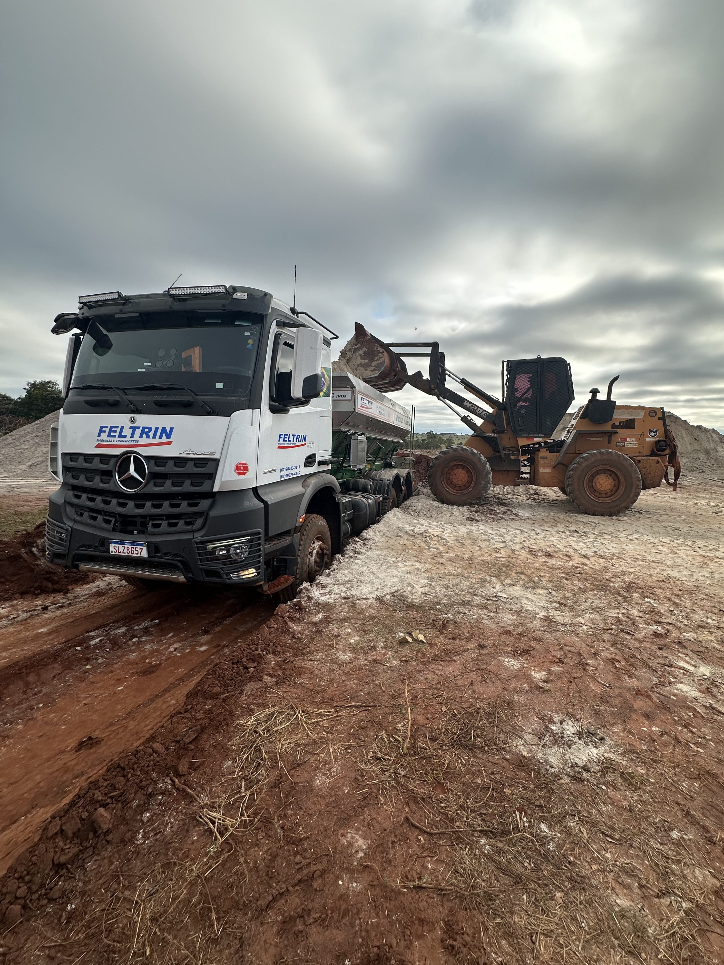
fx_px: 418
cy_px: 461
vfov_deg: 98.1
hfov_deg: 81.6
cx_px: 385
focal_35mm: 15
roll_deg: -1.3
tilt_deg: -2.7
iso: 50
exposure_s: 1/2564
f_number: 2.2
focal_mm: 2.22
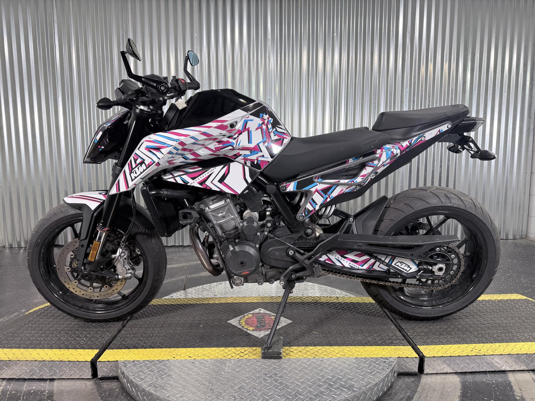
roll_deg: +0.6
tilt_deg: -6.6
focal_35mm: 24
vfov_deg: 56.8
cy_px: 200
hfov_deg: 71.6
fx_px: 371
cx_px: 268
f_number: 1.78
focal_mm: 6.76
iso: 125
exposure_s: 1/60
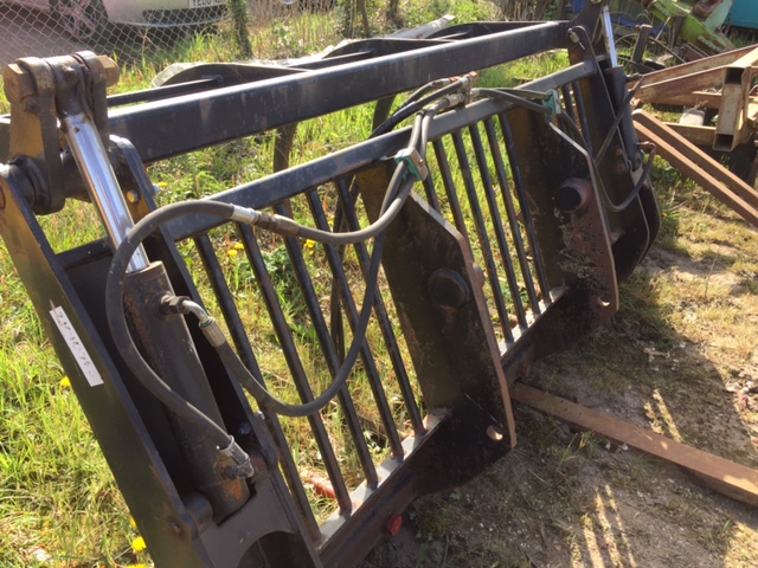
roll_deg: -5.6
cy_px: 284
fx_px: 635
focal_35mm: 29
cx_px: 379
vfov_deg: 48.2
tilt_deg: -32.4
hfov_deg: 61.7
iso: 32
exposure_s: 1/507
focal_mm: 4.15
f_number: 2.2
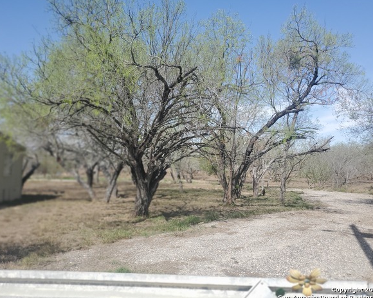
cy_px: 147
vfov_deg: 51.5
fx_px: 309
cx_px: 177
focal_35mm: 28
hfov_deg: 62.2
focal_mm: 4.3
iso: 50
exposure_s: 1/2393
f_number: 1.5
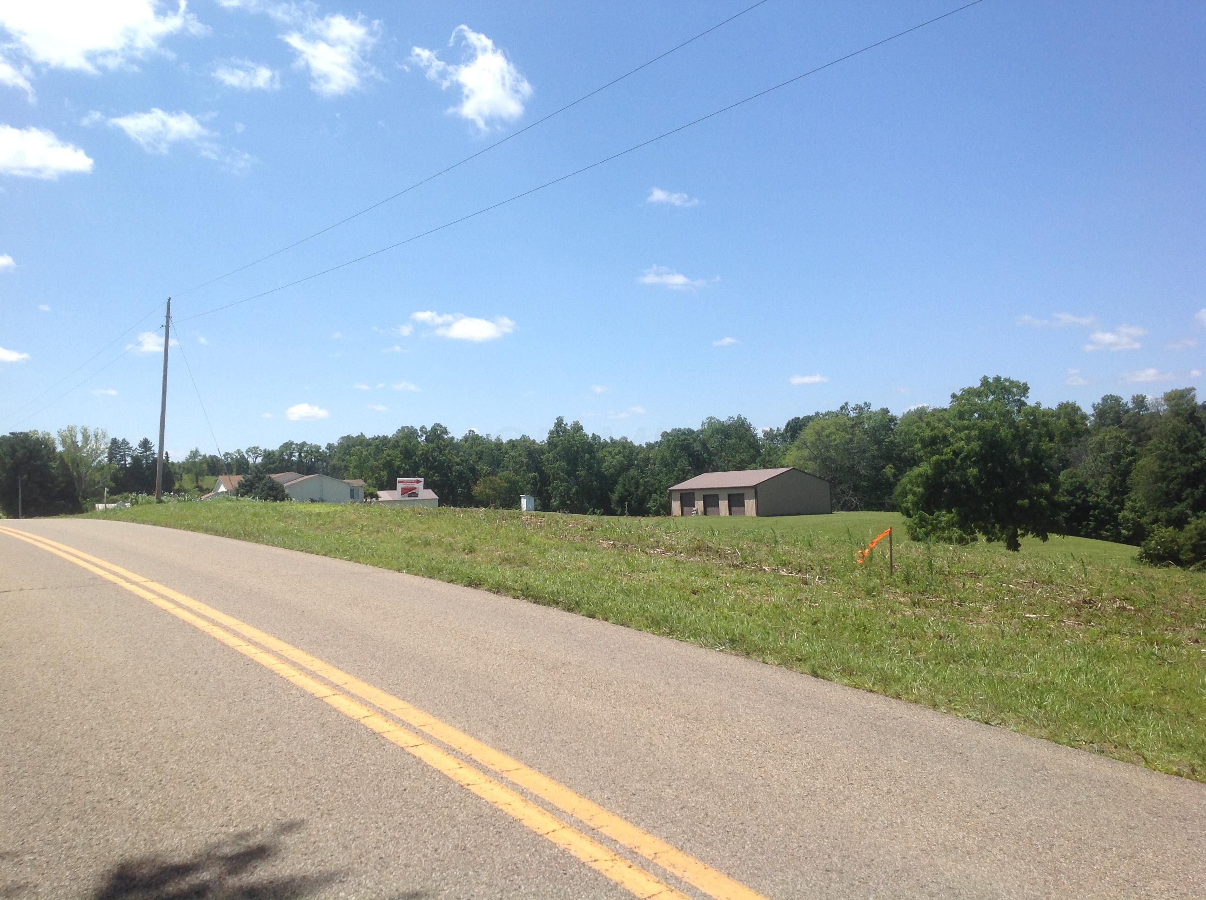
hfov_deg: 52.7
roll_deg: +1.5
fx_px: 1218
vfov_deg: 40.6
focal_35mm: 35
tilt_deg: +2.8
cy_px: 450
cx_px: 603
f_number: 2.4
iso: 50
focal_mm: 4.28
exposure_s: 1/2016
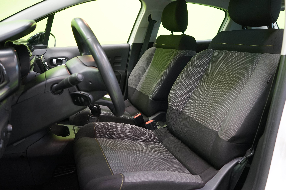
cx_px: 143
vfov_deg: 45.0
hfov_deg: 63.7
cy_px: 95
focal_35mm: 29
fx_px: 230
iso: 1250
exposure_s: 1/15
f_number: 4.5
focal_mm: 29
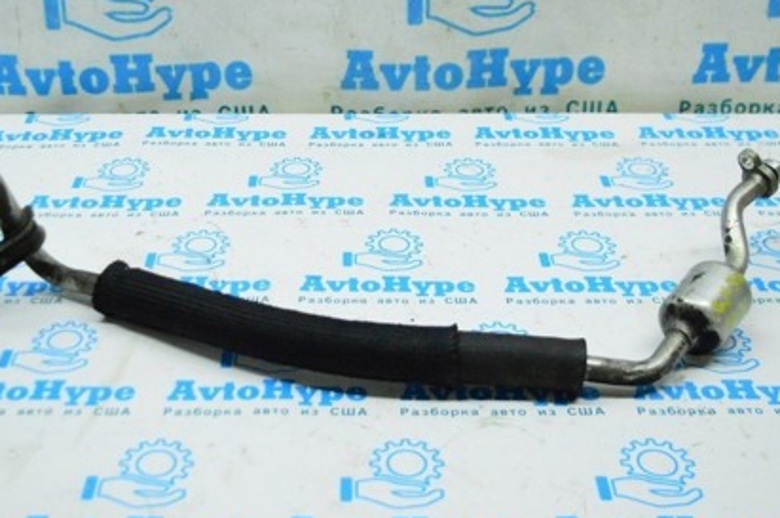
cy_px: 151
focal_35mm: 56
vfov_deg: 24.0
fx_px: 1212
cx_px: 313
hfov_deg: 35.6
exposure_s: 1/800
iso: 6400
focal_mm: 24
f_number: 4
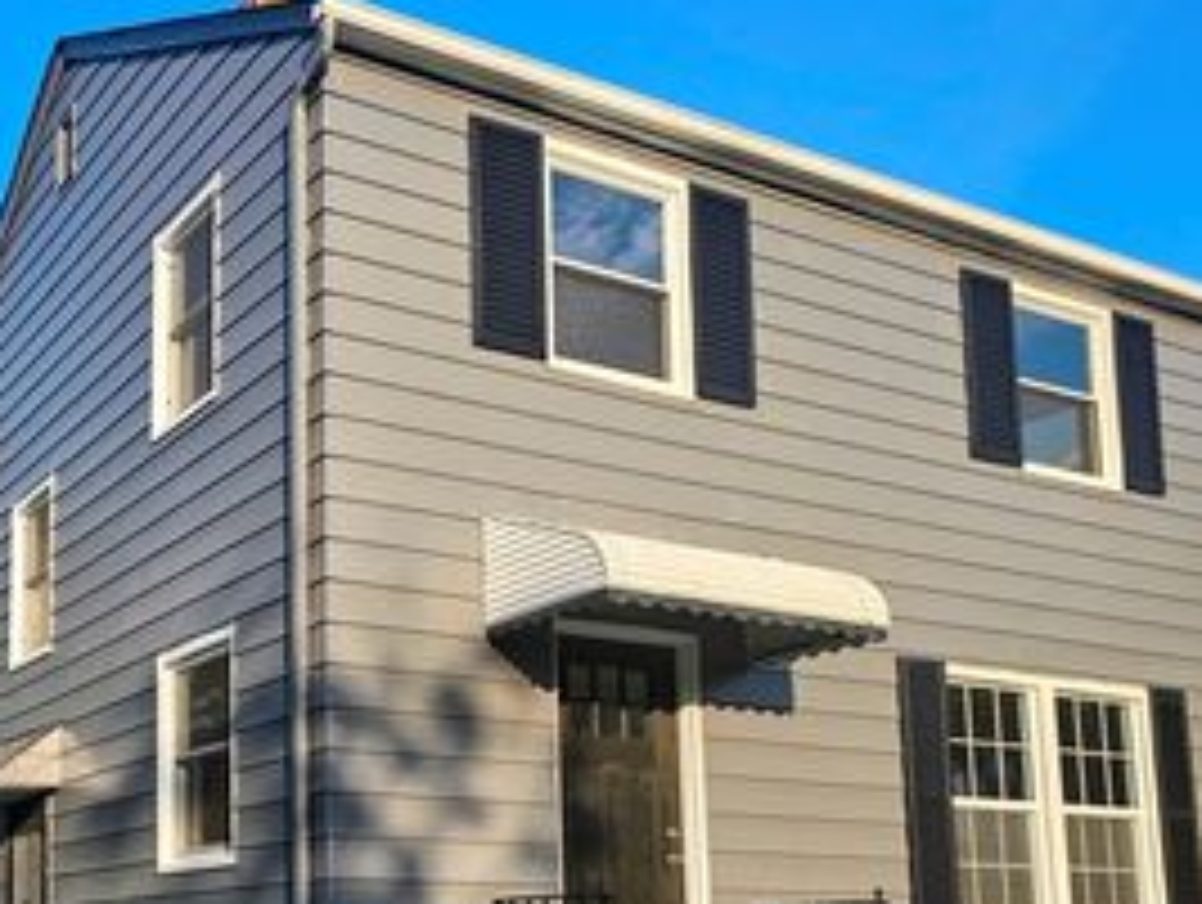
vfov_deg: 32.7
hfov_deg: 42.7
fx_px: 1495
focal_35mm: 43
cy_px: 735
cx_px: 324
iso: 10
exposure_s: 1/430
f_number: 1.7
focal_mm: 6.3
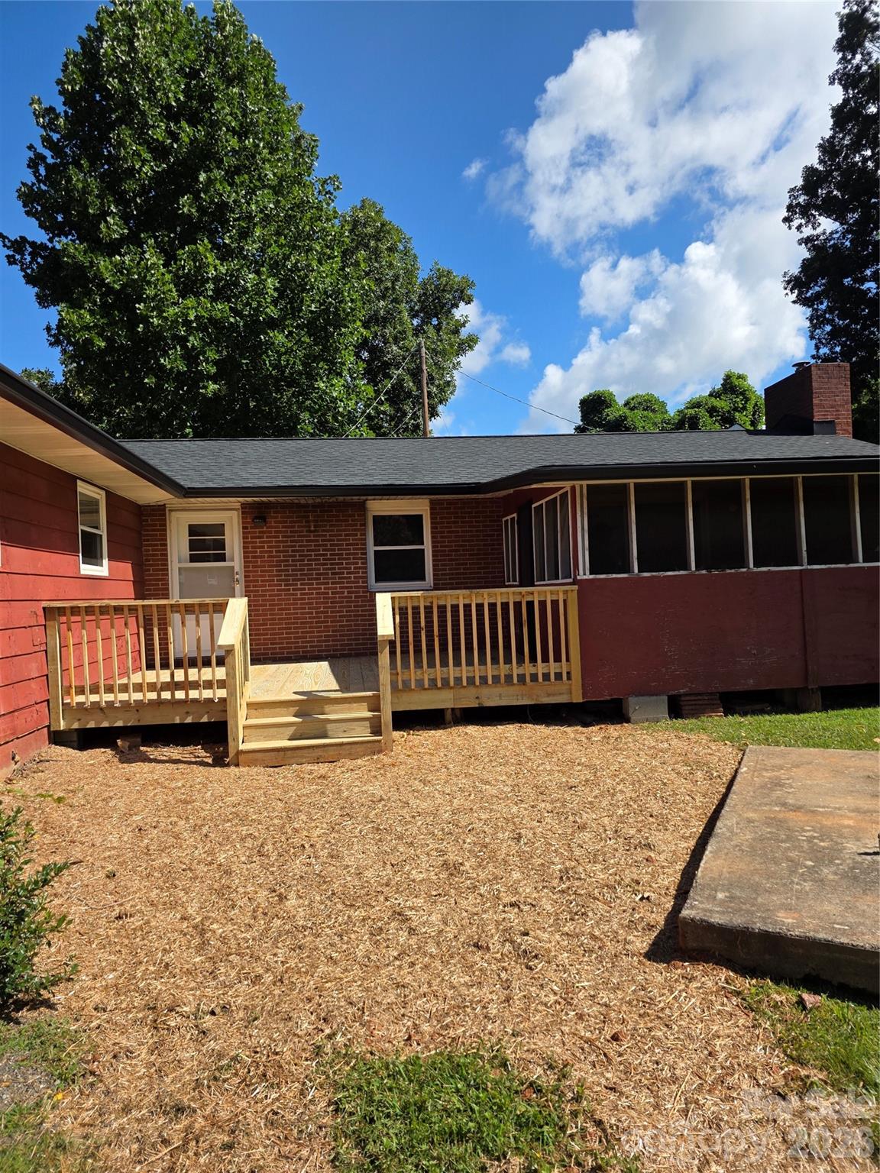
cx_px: 440
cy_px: 586
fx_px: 780
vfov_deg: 73.9
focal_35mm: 23
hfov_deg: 58.9
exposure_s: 1/4539
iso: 80
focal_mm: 6.3
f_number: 1.7
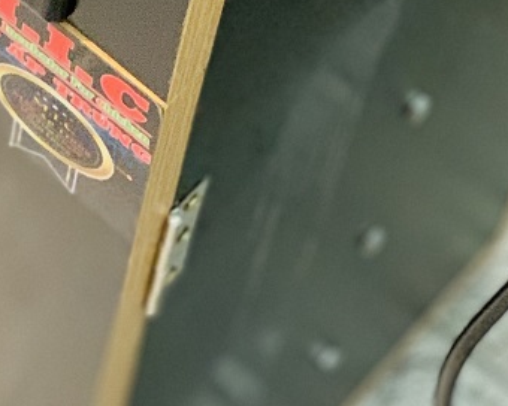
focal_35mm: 199
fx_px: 2992
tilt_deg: -50.9
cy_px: -316
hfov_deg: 9.6
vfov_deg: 7.5
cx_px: -51
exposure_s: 1/30
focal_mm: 6
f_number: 2.4
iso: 640
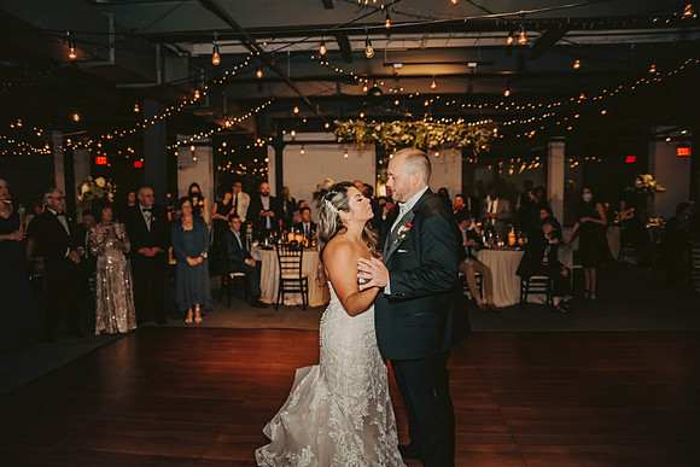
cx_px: 350
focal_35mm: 28
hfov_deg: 65.5
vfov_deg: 46.4
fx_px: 545
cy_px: 234
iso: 1250
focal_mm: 28
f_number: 3.2
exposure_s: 1/100
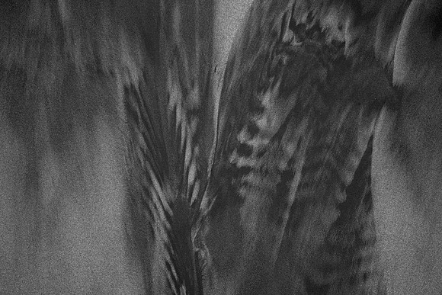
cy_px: 148
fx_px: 381
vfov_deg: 42.3
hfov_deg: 60.3
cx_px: 221
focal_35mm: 31
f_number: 11
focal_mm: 31
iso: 100
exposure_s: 1/30
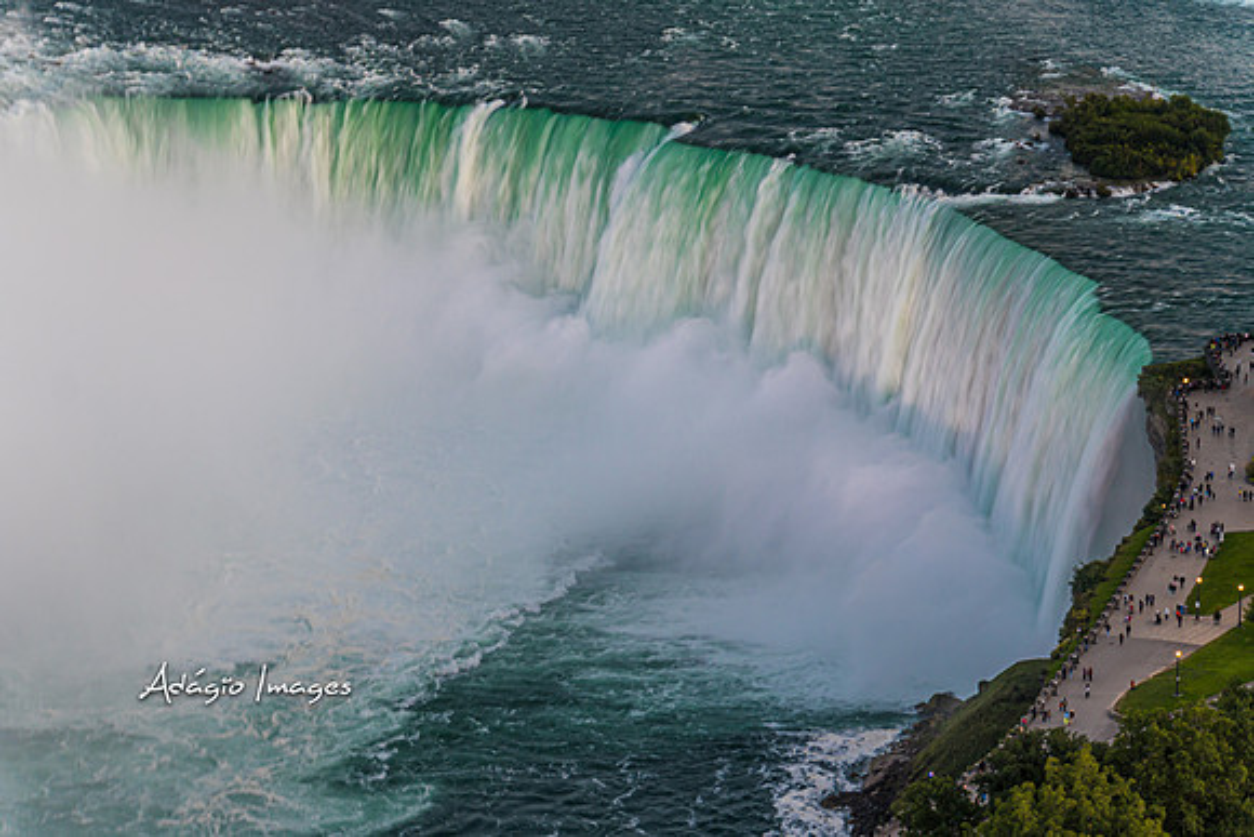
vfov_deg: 11.4
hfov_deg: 17.1
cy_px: 418
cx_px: 627
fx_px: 4181
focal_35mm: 120
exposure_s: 1/6
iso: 125
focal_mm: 80
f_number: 6.3
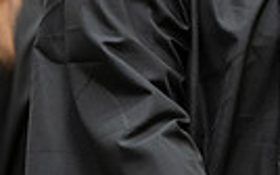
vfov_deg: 1.9
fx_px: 5377
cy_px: -197
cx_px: 355
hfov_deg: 3.0
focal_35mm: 704
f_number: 3.2
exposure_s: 1/200
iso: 2500
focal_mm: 160
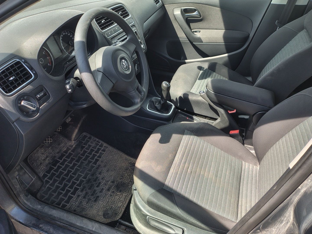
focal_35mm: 25
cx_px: 156
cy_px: 117
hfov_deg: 69.4
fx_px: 225
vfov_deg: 54.9
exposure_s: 1/172
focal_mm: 4.71
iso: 143
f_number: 1.7
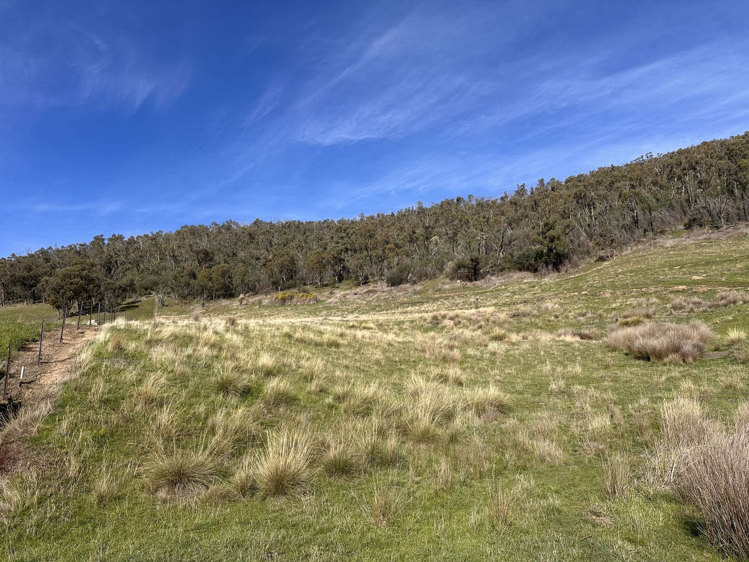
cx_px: 374
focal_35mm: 24
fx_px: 519
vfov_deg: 56.8
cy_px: 281
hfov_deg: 71.6
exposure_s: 1/3717
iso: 80
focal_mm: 6.86
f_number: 1.78
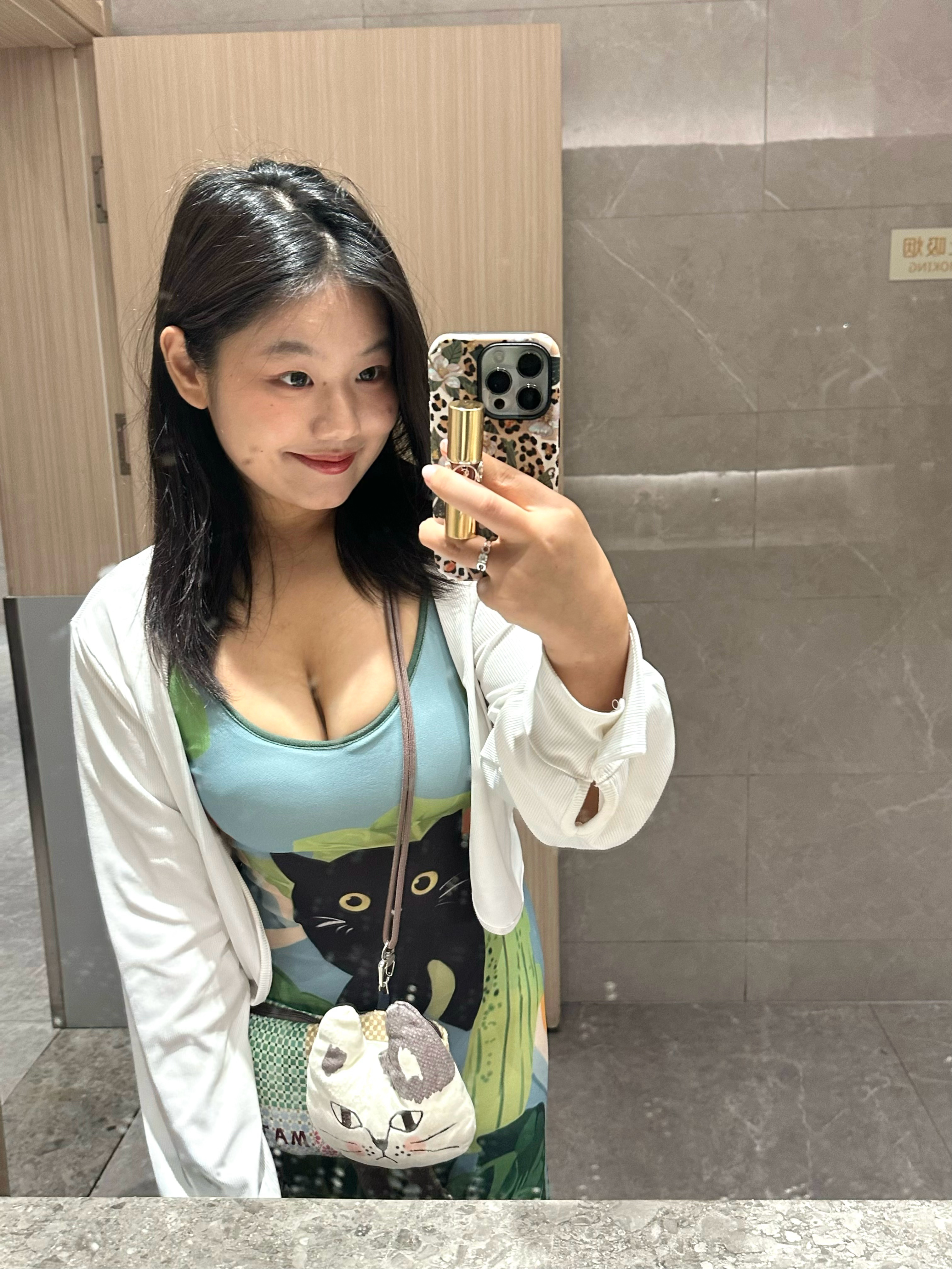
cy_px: 634
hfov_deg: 53.1
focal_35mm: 26
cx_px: 476
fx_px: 953
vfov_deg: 67.3
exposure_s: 1/60
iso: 125
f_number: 1.5
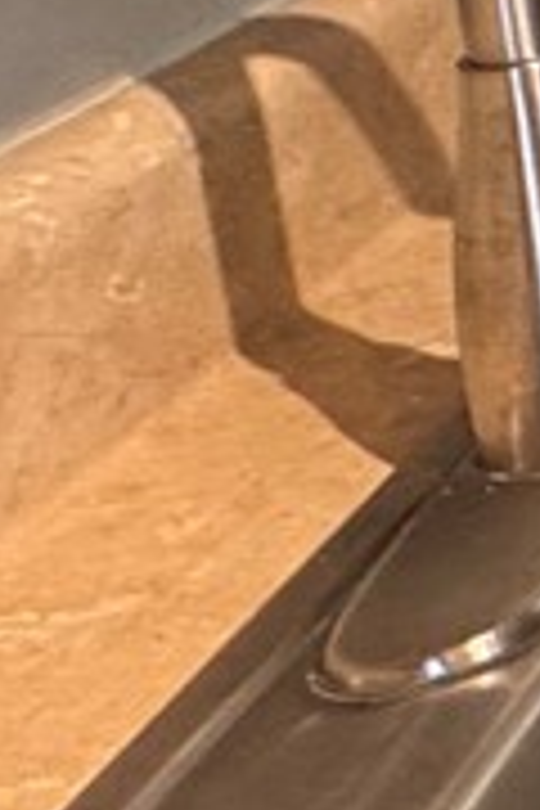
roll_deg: -2.0
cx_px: 2214
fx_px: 1867
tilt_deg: -12.5
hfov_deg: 8.0
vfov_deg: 22.2
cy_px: -216
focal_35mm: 83
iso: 250
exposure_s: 1/60
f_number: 2.2
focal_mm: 2.22
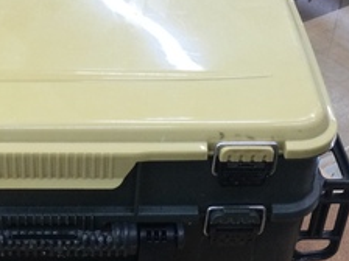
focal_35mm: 83
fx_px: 837
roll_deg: -0.3
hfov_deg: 23.3
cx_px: 79
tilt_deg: -39.3
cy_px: 180
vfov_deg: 17.7
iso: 40
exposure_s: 1/30
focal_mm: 3.3
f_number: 2.4
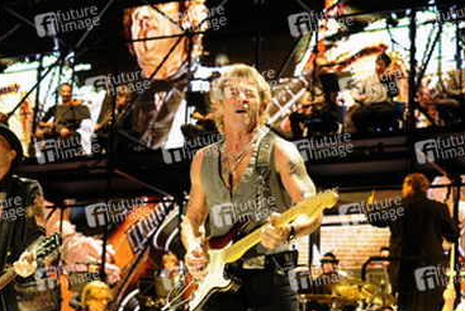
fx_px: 1111
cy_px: 180
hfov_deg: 23.6
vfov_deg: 15.9
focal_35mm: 86
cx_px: 211
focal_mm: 70
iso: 2500
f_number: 5.6
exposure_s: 1/200
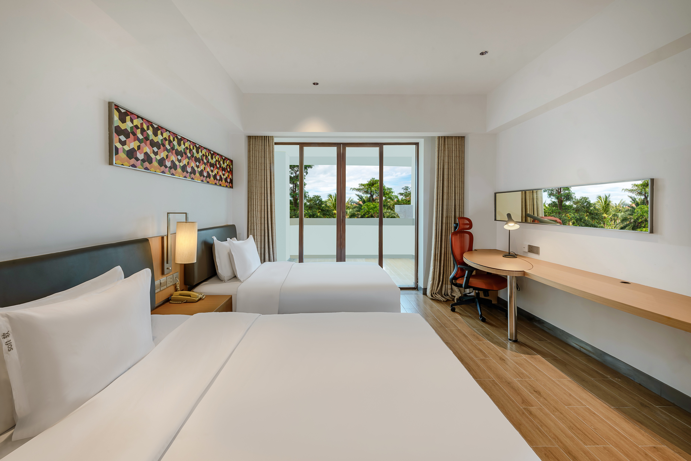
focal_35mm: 14
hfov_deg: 104.2
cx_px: 346
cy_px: 230
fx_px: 269
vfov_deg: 81.3
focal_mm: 14
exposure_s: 1/20
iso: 100
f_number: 16
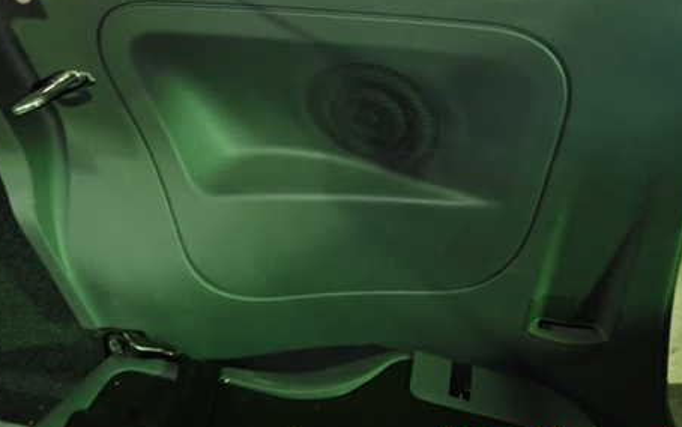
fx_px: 651
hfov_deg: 55.3
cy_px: 126
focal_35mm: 35
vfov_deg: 35.8
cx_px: 332
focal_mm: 4.5
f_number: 2
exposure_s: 1/20
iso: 800
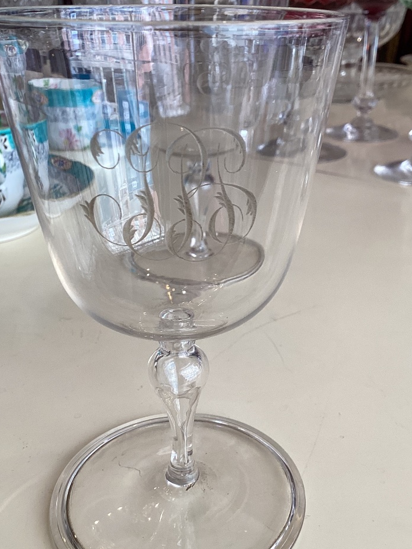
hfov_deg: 36.0
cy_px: 277
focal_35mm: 40
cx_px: 219
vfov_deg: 46.8
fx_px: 634
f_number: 2.4
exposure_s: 1/50
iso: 50
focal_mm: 3.3
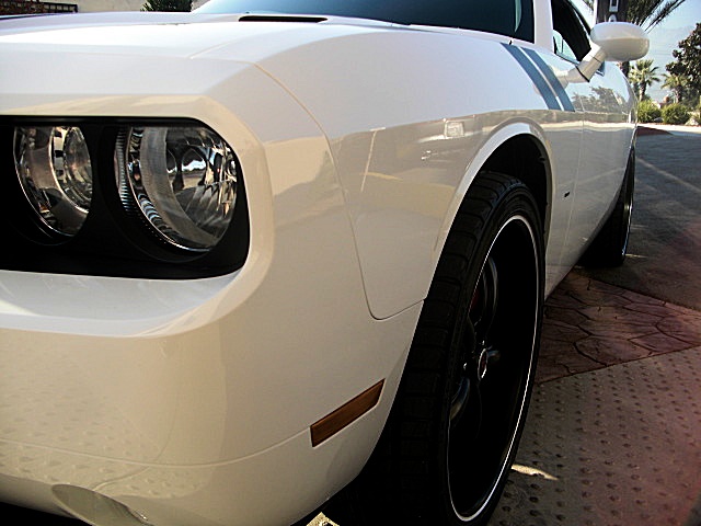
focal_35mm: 36
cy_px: 263
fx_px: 729
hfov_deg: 51.4
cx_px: 350
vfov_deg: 39.7
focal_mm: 6.3
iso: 50
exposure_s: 1/320
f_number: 2.8
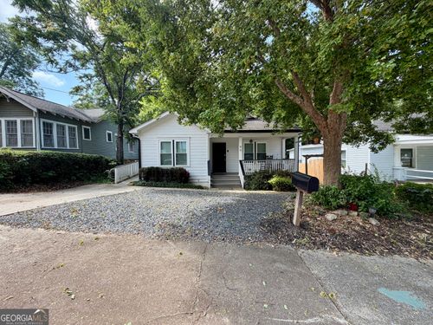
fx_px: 175
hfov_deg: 102.1
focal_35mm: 14
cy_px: 162
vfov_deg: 85.7
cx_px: 216
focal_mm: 2.22
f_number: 2.2
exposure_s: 1/316
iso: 50
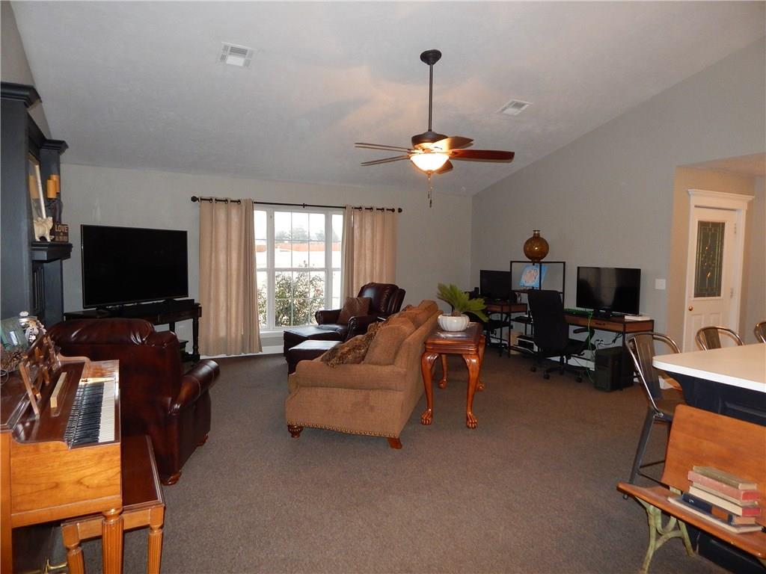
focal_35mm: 22
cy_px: 287
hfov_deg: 76.4
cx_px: 383
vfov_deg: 61.1
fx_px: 487
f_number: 3
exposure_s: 1/30
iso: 280
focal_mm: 4
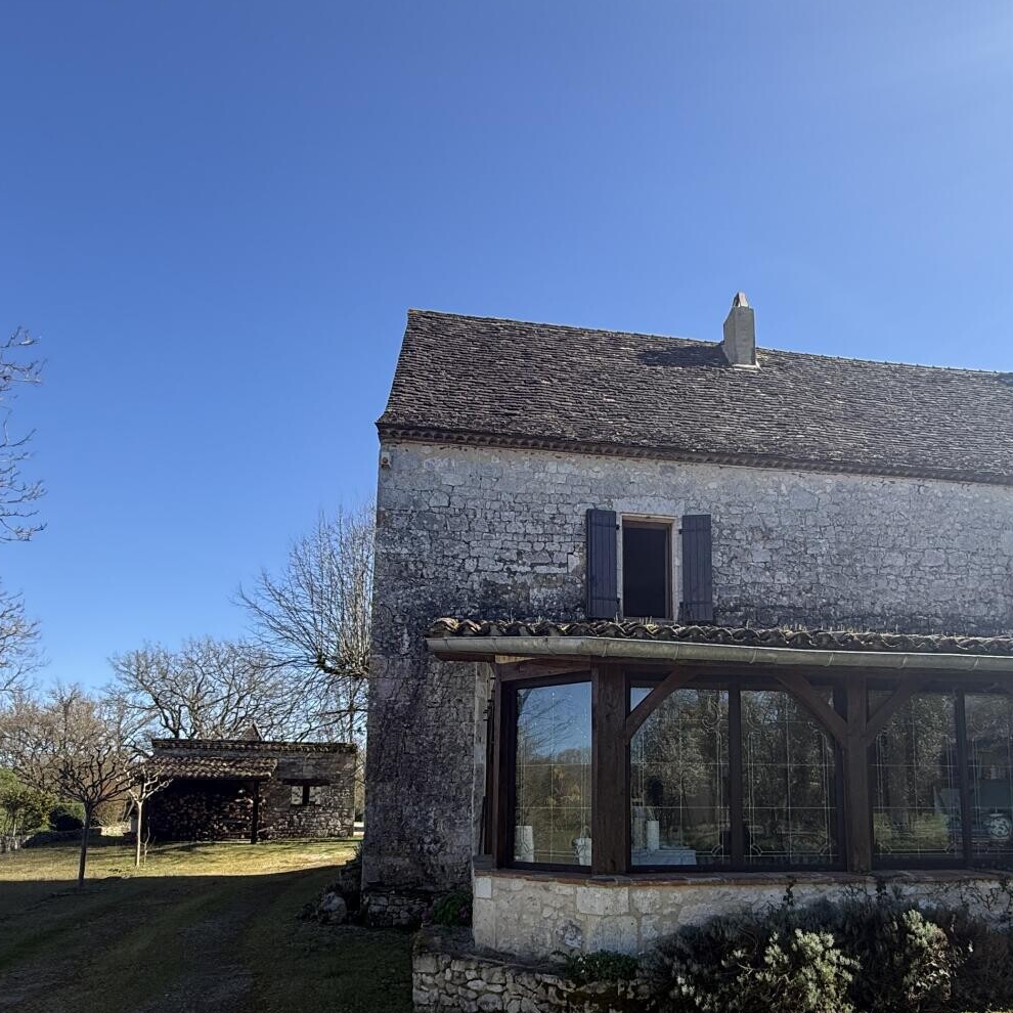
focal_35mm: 24
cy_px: 698
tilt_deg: +8.1
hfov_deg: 64.5
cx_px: 598
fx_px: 795
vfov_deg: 62.9
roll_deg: +0.7
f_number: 2.2
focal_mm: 2.22
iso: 64
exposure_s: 1/631
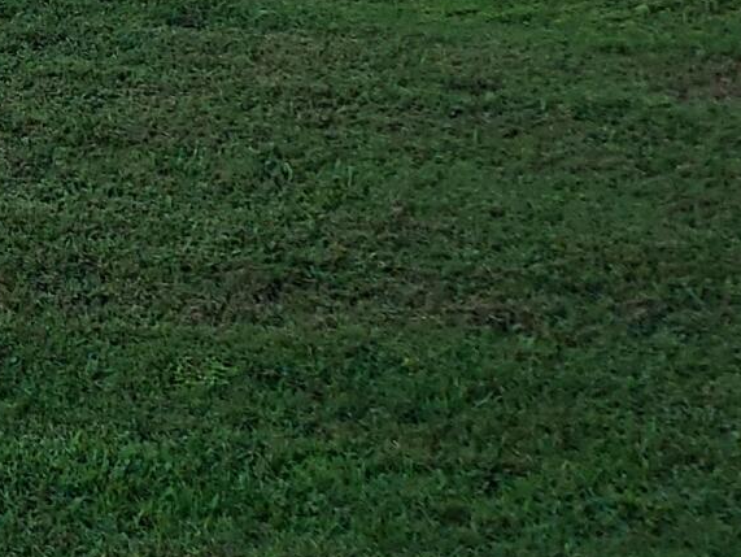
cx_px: -853
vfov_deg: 11.0
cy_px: -438
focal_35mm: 126
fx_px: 2699
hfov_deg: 13.0
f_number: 1.8
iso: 40
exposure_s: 1/391
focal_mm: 4.6
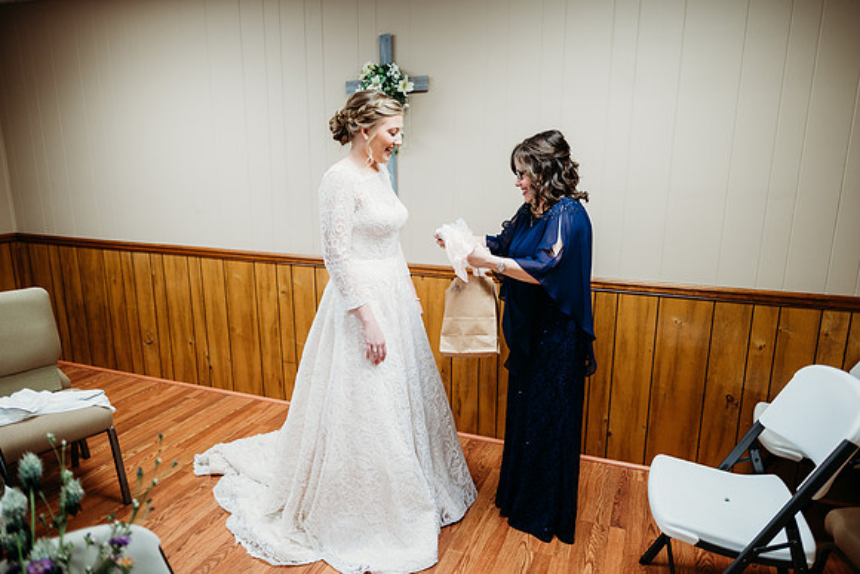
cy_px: 287
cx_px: 430
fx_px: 573
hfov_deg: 73.7
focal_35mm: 24
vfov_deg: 53.2
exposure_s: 1/125
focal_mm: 24
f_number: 1.8
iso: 400
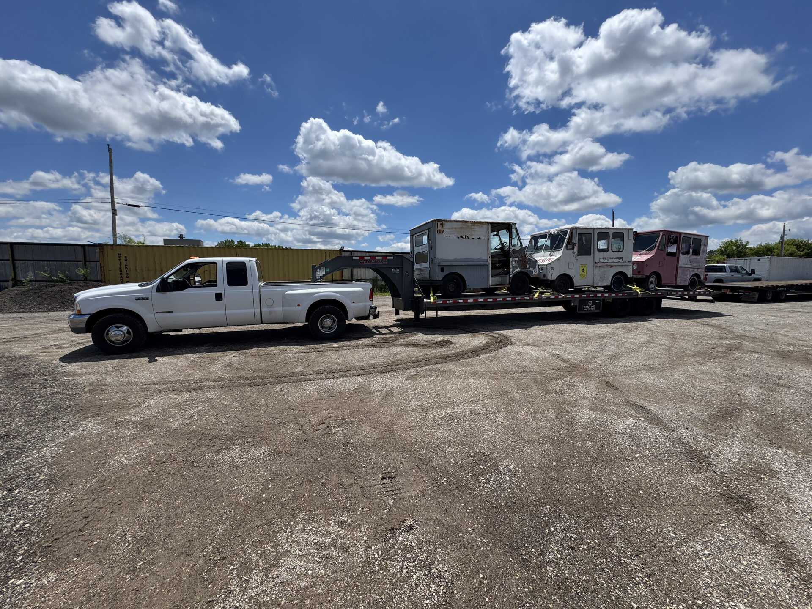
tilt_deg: -5.5
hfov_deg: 102.1
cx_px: 406
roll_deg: -0.1
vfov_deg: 85.7
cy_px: 304
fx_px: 328
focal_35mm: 14
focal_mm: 2.22
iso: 50
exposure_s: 1/2985
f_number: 2.2
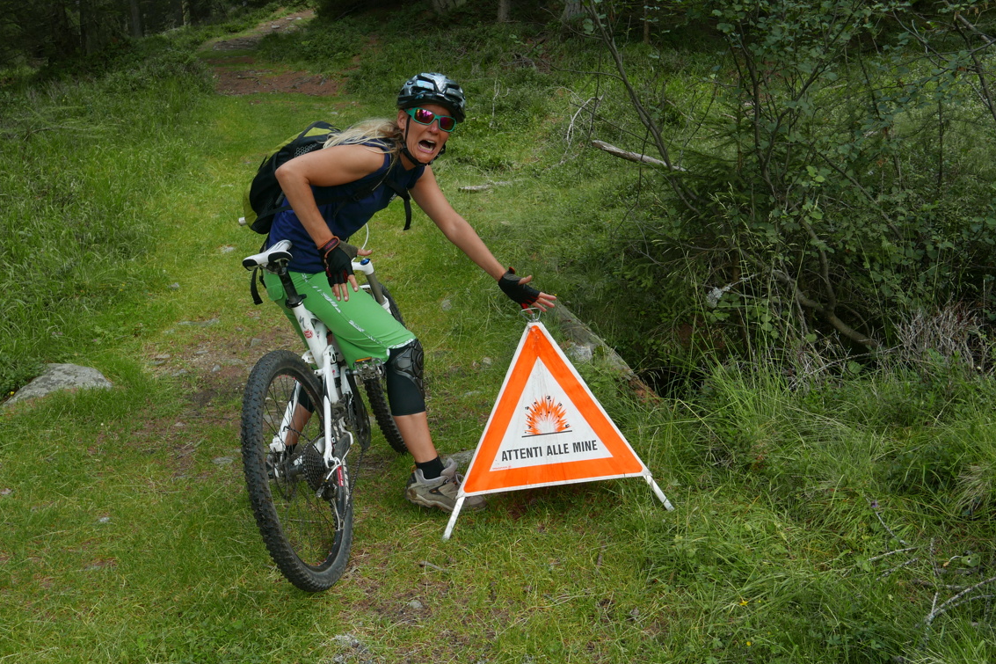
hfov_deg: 51.9
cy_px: 324
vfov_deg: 35.9
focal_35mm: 37
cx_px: 478
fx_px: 1023
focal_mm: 15.9
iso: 200
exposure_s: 1/125
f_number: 5.6
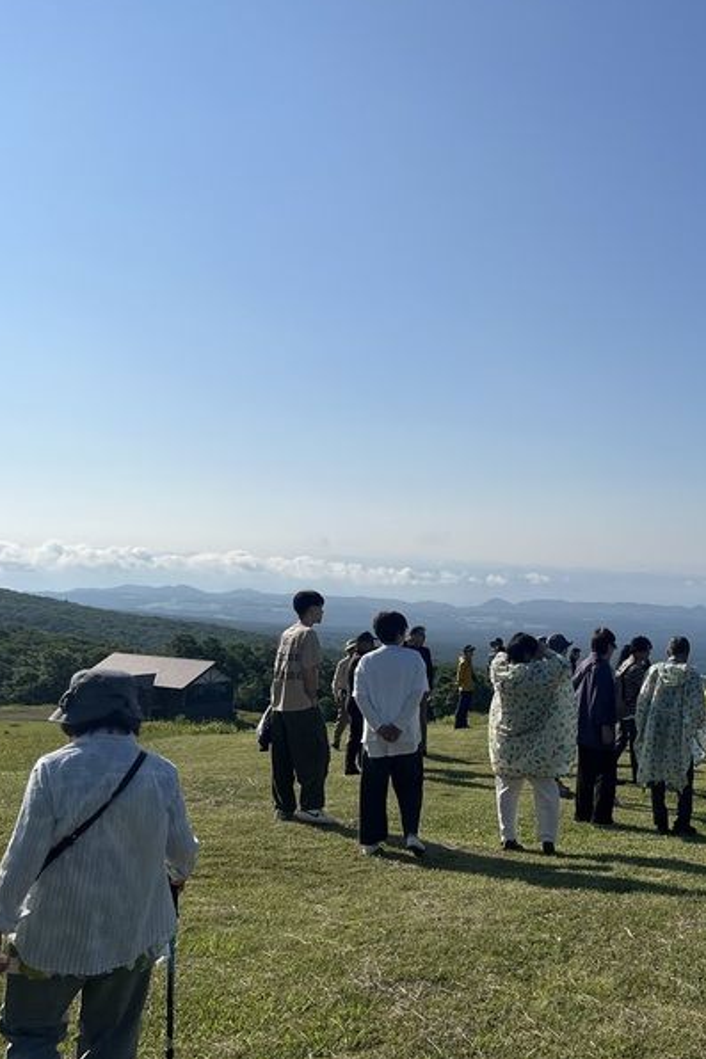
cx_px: 639
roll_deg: -1.9
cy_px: 520
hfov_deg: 33.9
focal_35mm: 37
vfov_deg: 51.9
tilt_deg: +2.9
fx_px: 1089
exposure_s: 1/7874
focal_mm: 5.1
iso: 50
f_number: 1.6
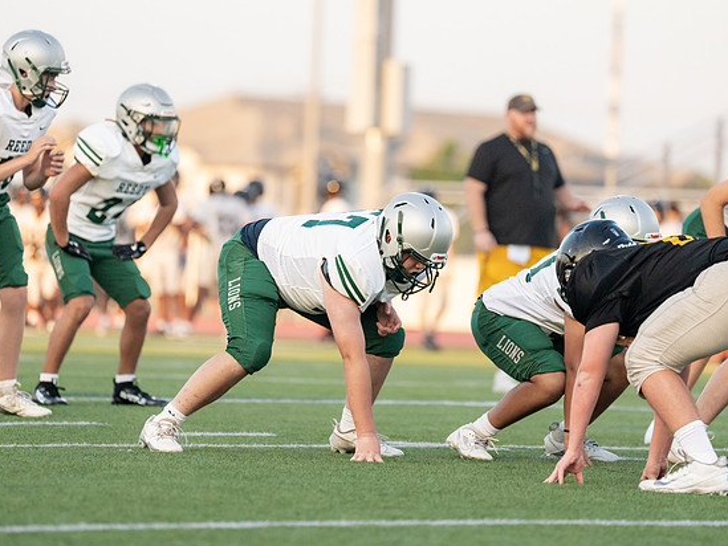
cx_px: 390
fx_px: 6479
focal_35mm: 308
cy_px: 208
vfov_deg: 4.8
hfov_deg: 6.4
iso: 1600
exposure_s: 1/3200
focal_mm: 200
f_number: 2.8
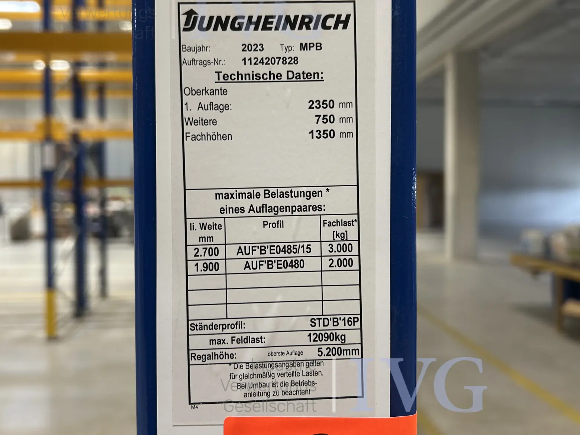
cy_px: 198
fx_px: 536
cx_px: 273
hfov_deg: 56.8
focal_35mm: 32
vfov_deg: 44.1
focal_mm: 5.7
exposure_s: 1/63
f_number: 1.5
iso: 125
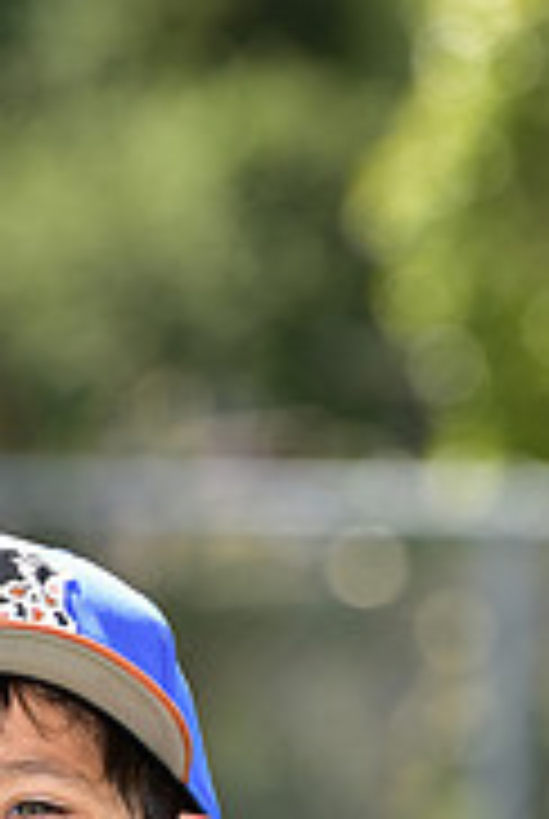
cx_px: -29
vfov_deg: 3.2
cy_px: 1260
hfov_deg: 2.2
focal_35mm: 636
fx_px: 14492
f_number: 5.6
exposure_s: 1/200
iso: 100
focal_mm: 200
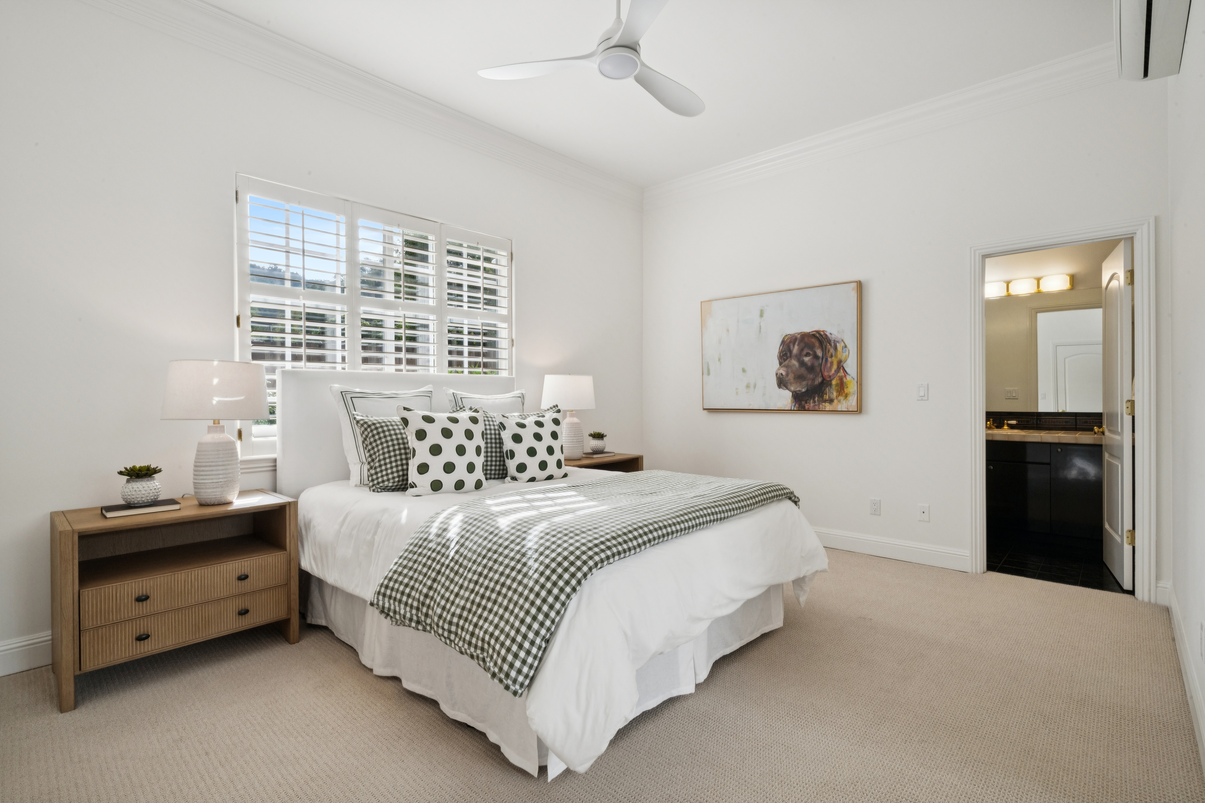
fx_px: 569
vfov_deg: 70.4
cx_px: 602
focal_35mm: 17
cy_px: 402
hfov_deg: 93.3
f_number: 22
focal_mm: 17
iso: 400
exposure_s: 1/25
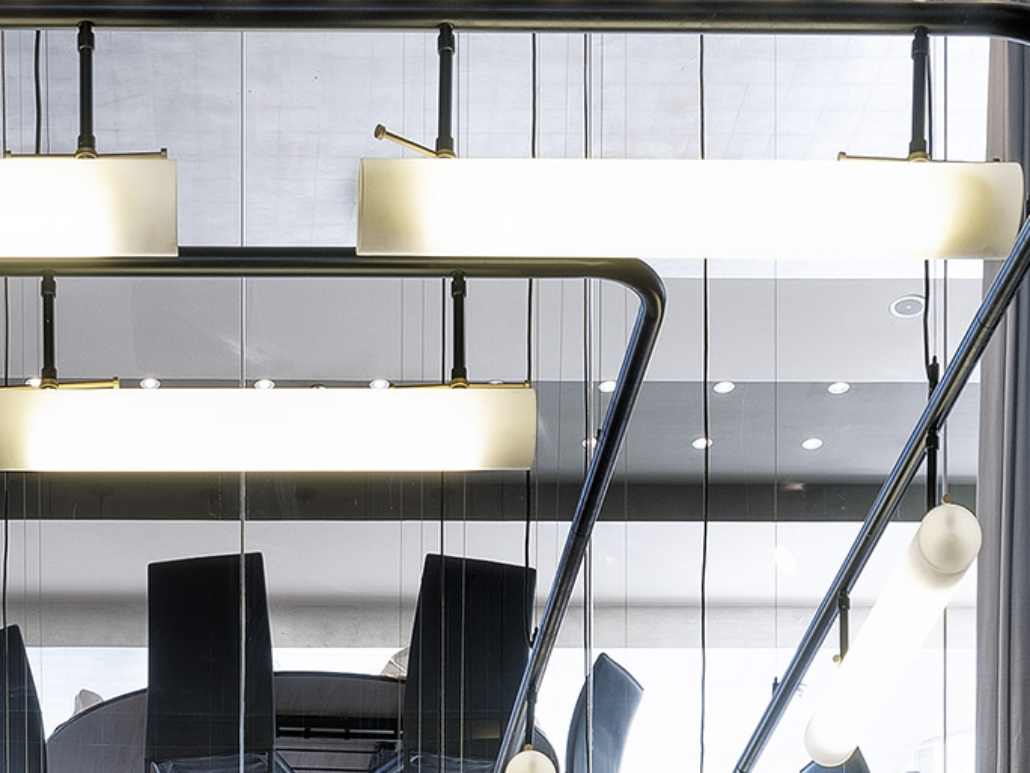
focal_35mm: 88
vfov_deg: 14.0
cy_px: 1578
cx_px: 255
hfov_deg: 22.1
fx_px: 2618
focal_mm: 21.5
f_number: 14
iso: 125
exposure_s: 2.5
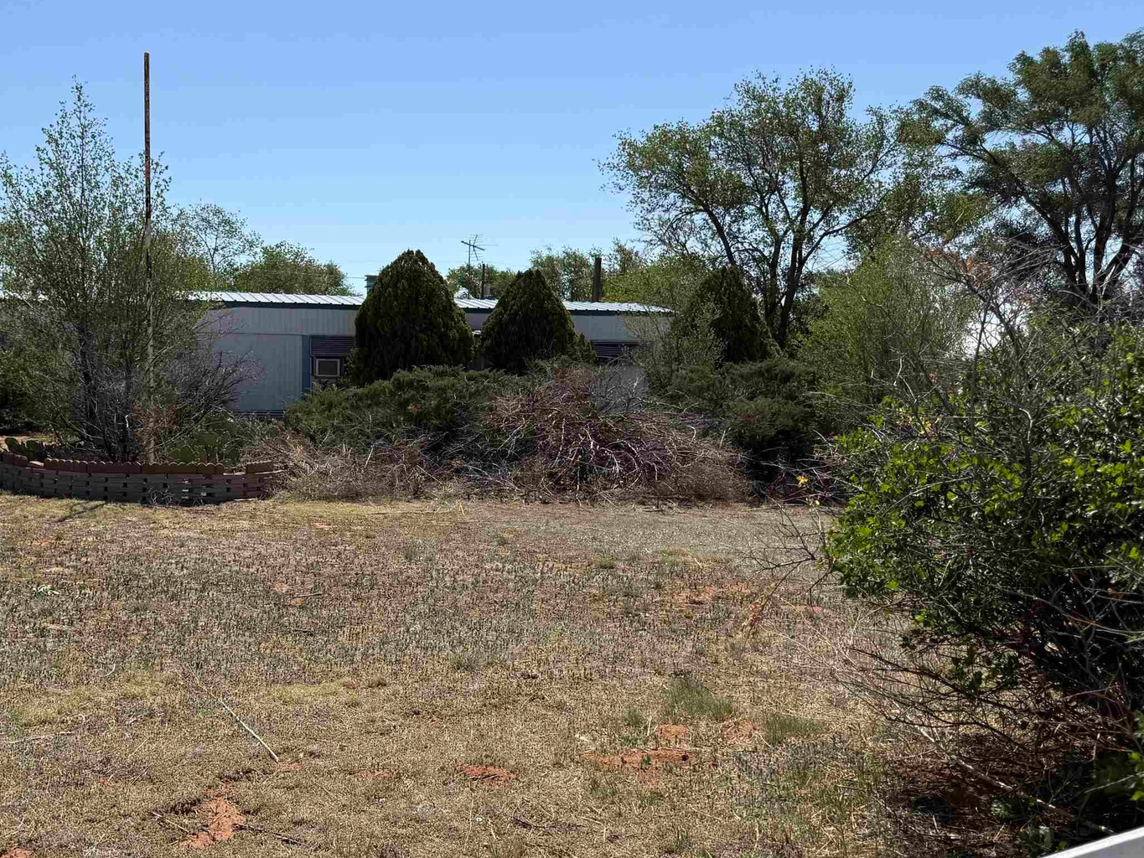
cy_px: 556
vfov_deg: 39.3
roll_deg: -0.5
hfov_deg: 50.4
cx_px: 375
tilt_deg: -7.2
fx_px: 1190
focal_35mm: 36
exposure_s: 1/5714
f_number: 1.78
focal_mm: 6.76
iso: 80
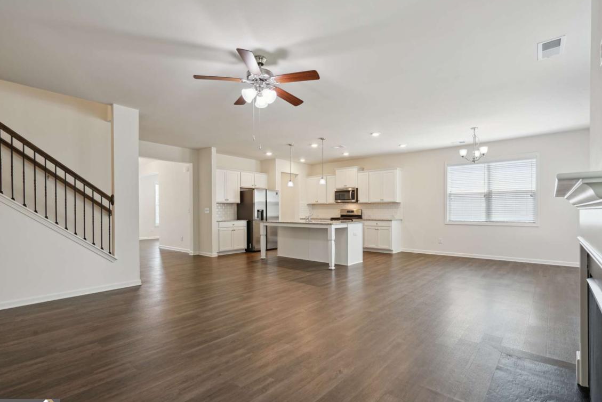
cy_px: 207
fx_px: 284
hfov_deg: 93.2
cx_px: 316
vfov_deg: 70.5
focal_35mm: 17
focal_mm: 16
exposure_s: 1/20
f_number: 8
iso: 400
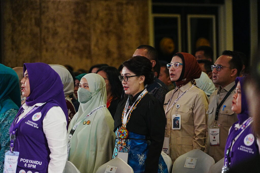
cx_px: 130
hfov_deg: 8.6
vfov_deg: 5.7
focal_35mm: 240
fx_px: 1733
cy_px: 86
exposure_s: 1/250
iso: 6400
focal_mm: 240
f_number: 6.3
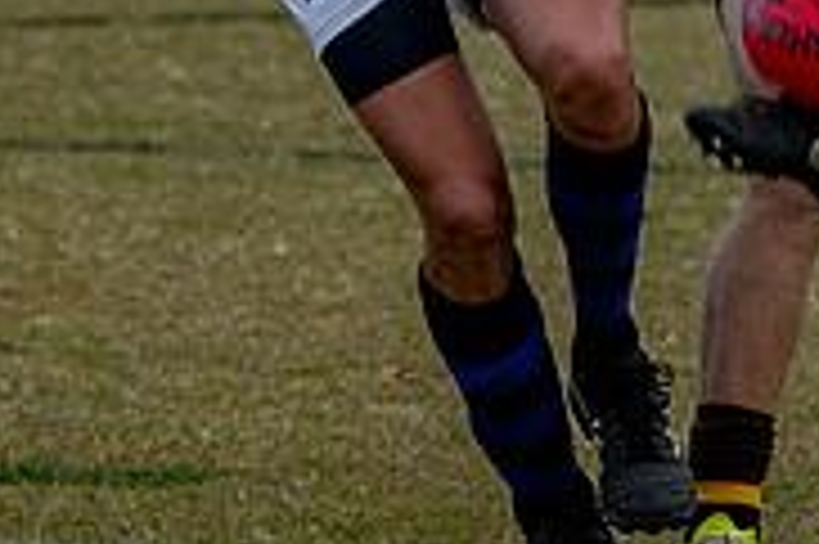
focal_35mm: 942
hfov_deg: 2.2
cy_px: -221
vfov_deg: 1.5
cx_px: 1440
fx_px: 21411
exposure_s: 1/1600
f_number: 3.5
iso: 320
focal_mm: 122
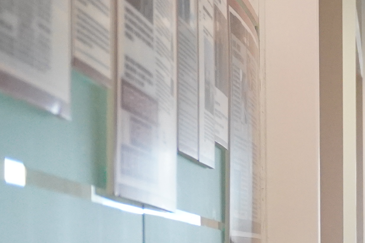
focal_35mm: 196
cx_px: 667
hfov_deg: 9.9
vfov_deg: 6.9
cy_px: 373
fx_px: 1992
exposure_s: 1/160
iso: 2000
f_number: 4.5
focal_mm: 27
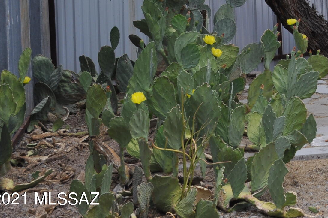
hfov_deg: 16.2
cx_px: 428
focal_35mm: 119
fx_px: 1086
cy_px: -78
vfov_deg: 11.1
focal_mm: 29
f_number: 9
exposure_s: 1/320
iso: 200
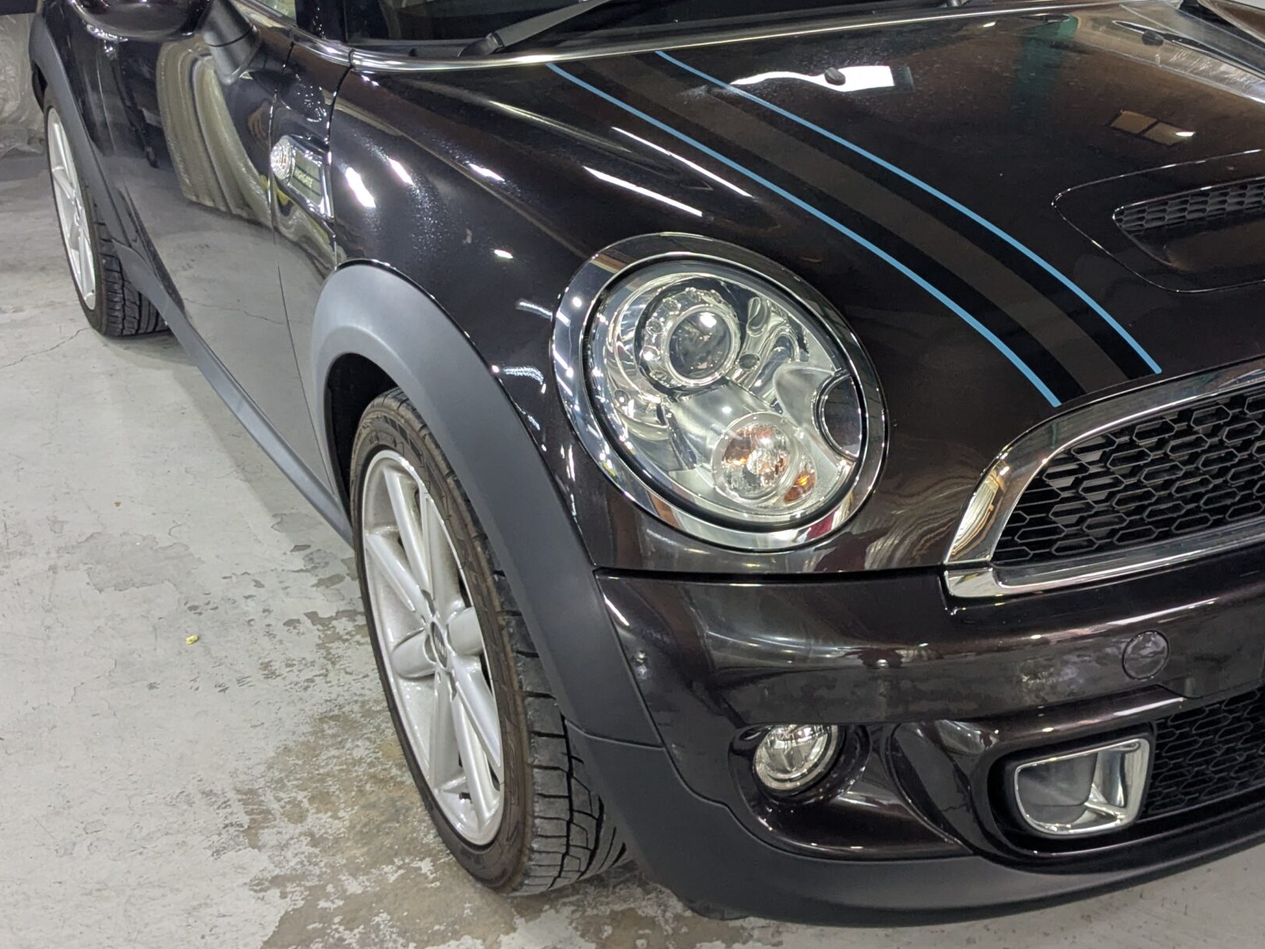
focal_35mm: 43
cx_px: 816
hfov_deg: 43.4
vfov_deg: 33.6
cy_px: 437
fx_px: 1572
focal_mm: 4.38
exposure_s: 1/120
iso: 200
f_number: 1.73
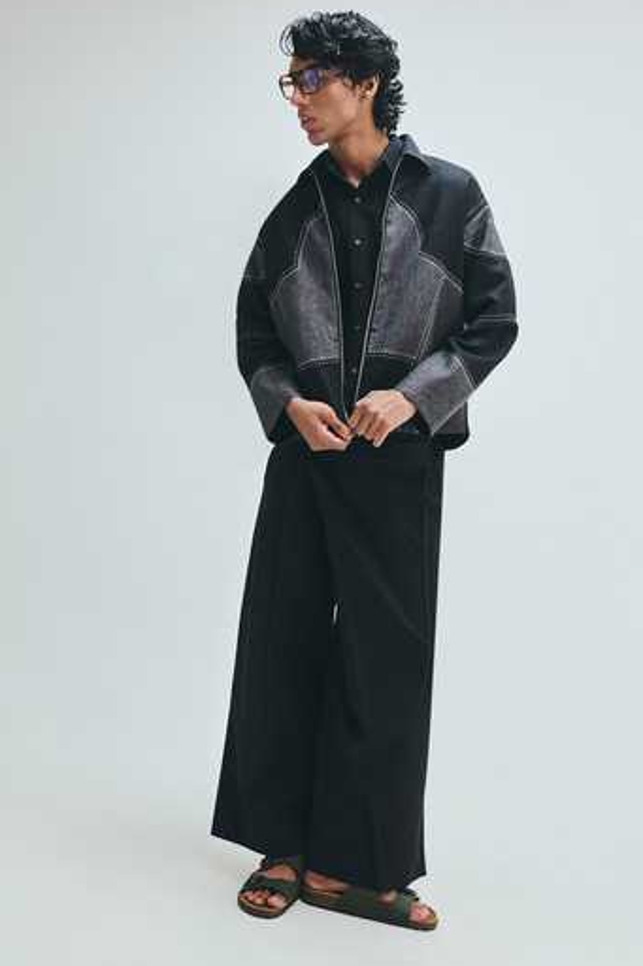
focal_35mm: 41
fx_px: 1099
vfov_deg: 47.4
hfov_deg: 32.6
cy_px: 475
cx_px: 326
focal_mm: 40
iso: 400
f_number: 8
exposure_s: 1/125
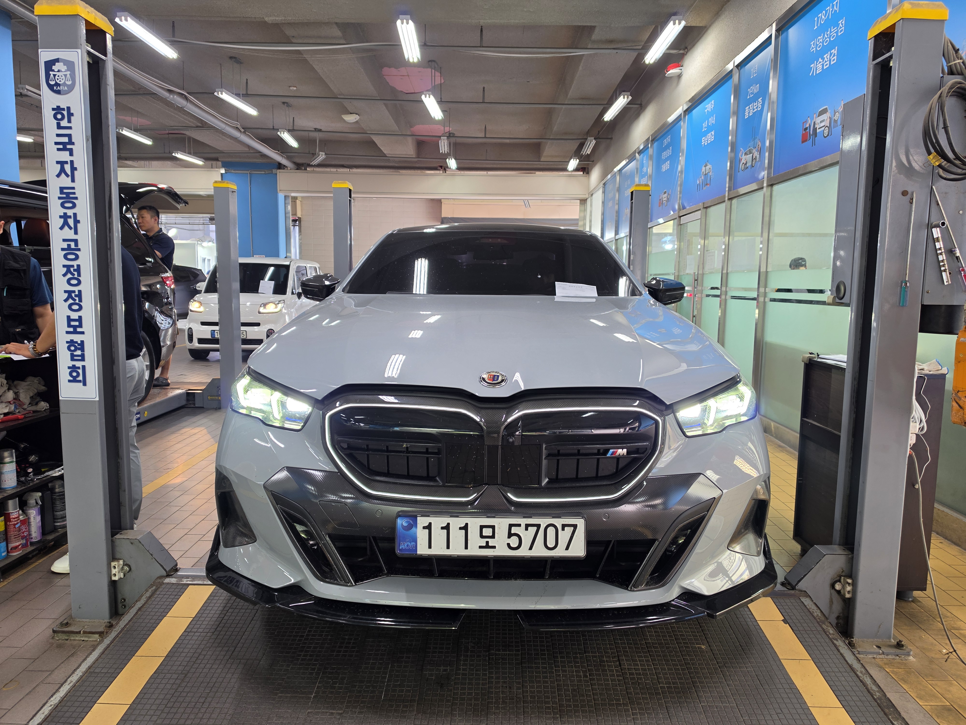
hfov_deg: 73.9
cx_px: 483
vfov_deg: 58.9
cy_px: 362
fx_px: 642
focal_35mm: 23
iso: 64
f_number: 1.4
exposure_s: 1/50
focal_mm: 6.5
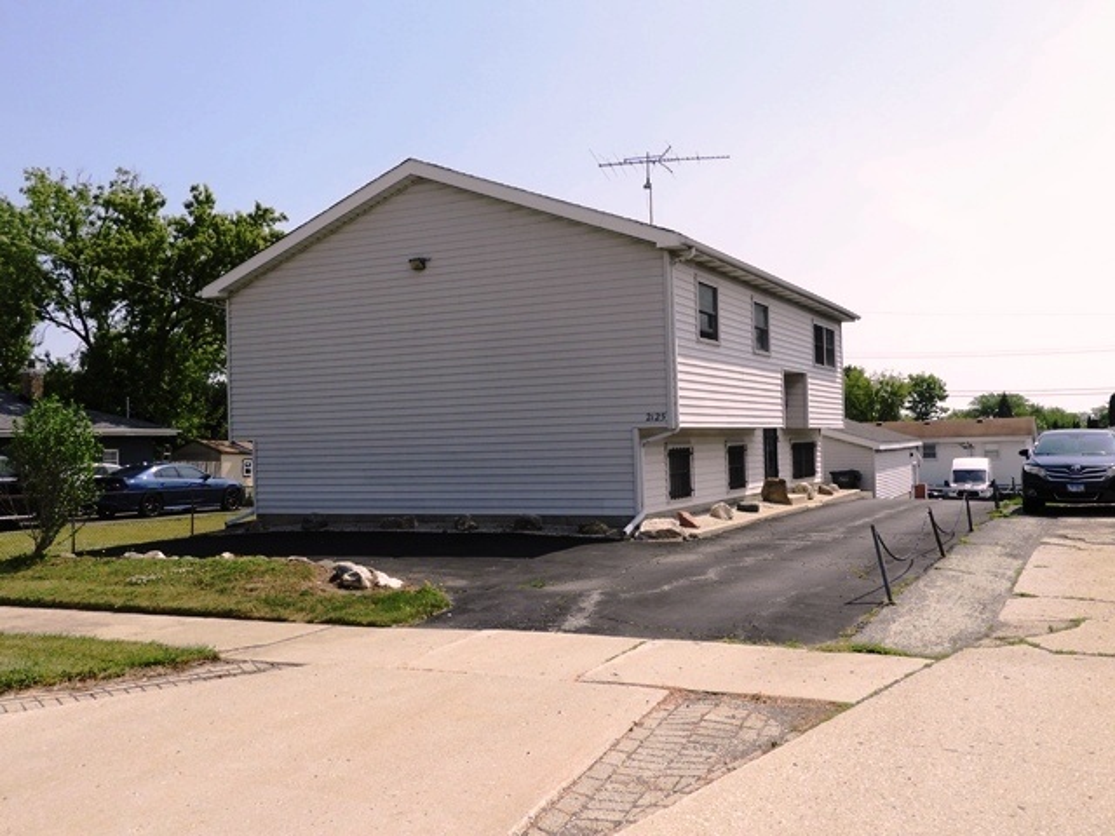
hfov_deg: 55.4
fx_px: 1063
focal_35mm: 33
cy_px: 418
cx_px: 558
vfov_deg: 42.9
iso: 100
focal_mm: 5.9
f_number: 3.6
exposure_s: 1/1250
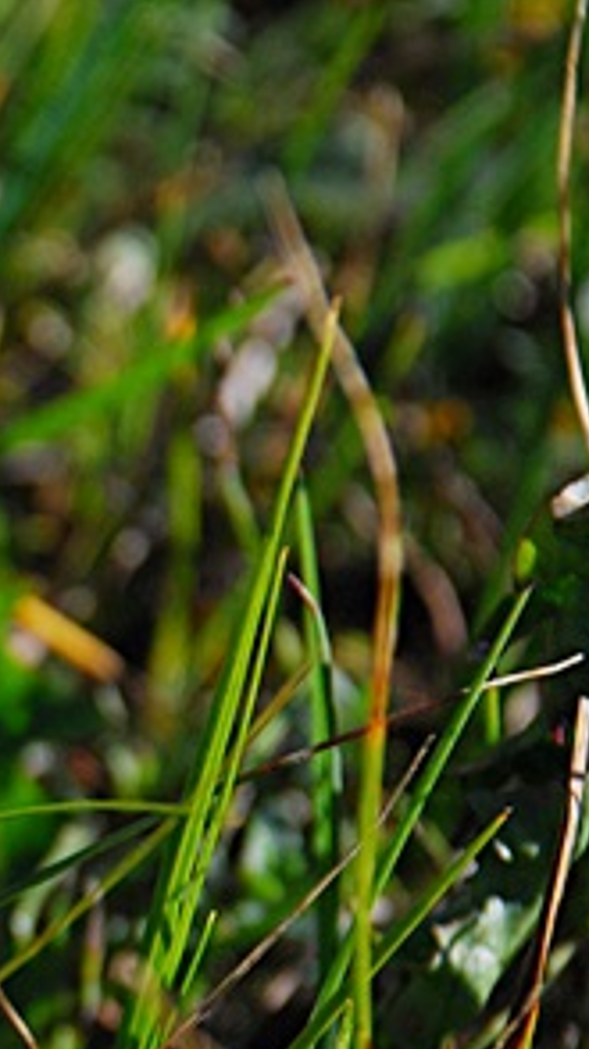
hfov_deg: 2.8
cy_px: 842
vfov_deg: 5.0
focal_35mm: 428
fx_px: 11904
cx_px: -532
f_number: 5.6
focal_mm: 100
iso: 400
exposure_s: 1/1250
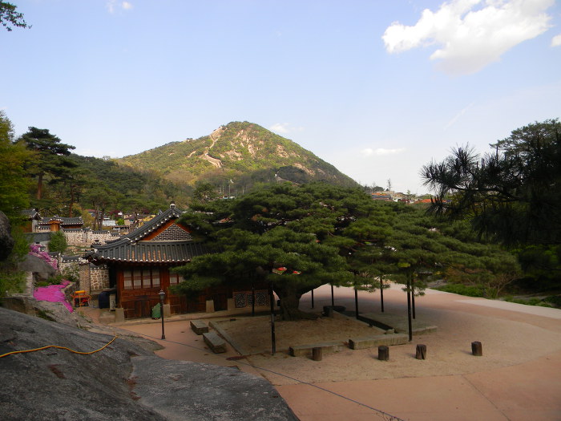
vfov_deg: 49.7
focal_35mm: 28
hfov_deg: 63.4
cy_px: 210
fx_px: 454
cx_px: 280
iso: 80
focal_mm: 5
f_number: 3.5
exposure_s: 1/437
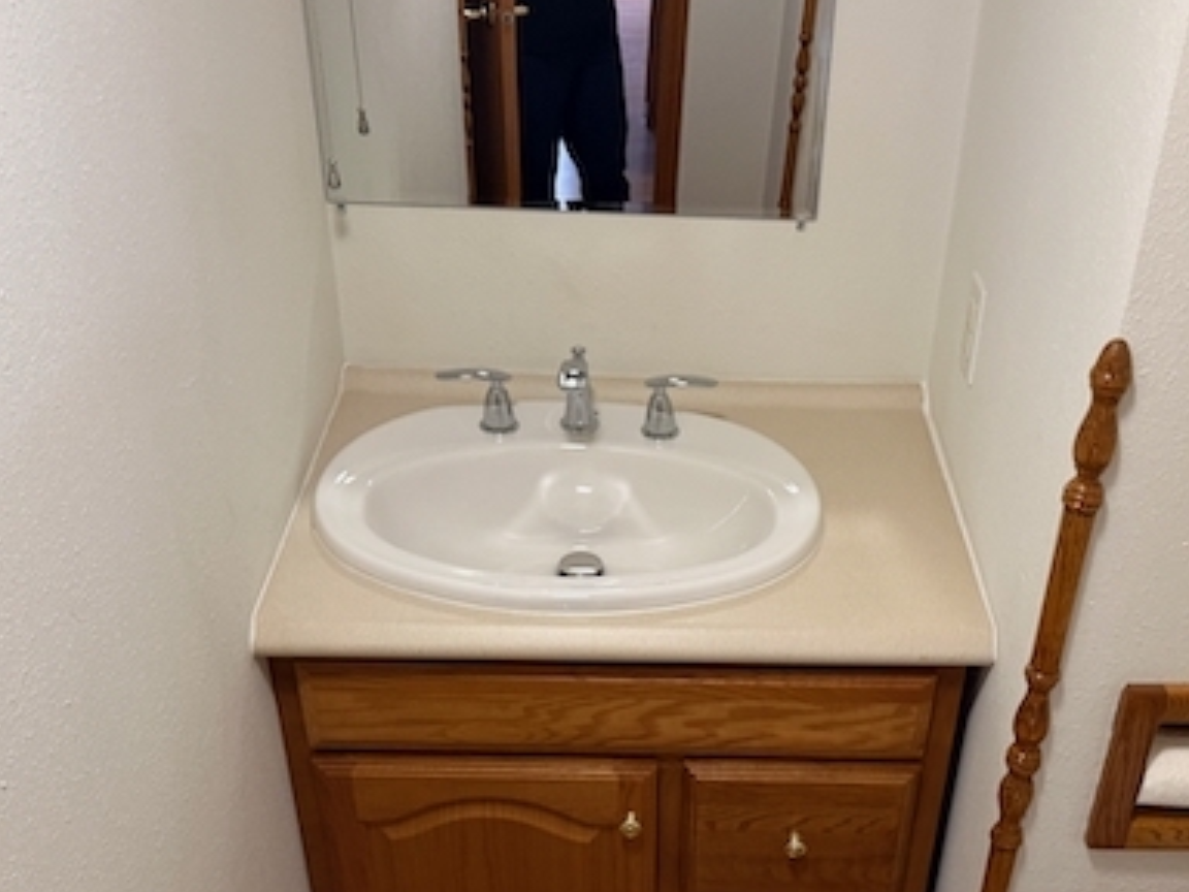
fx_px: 1374
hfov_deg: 46.4
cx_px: 749
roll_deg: -4.1
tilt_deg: -32.9
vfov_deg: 35.2
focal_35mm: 40
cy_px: 666
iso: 320
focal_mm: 6.76
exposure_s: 1/60
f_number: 1.78
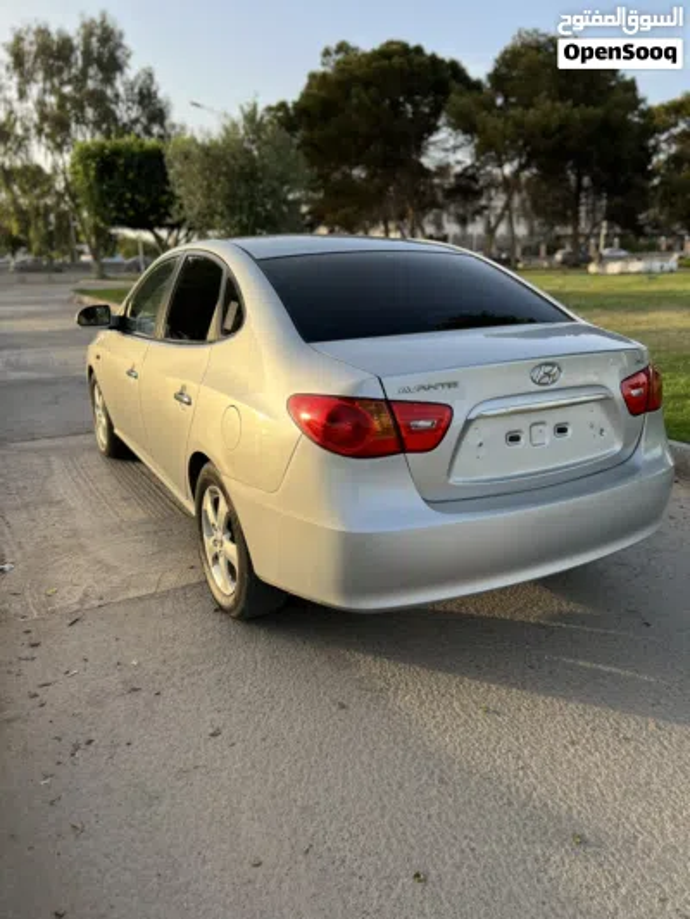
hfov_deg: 53.1
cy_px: 460
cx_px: 345
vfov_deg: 67.3
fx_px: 691
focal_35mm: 26
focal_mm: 5.7
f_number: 1.5
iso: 50
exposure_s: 1/723
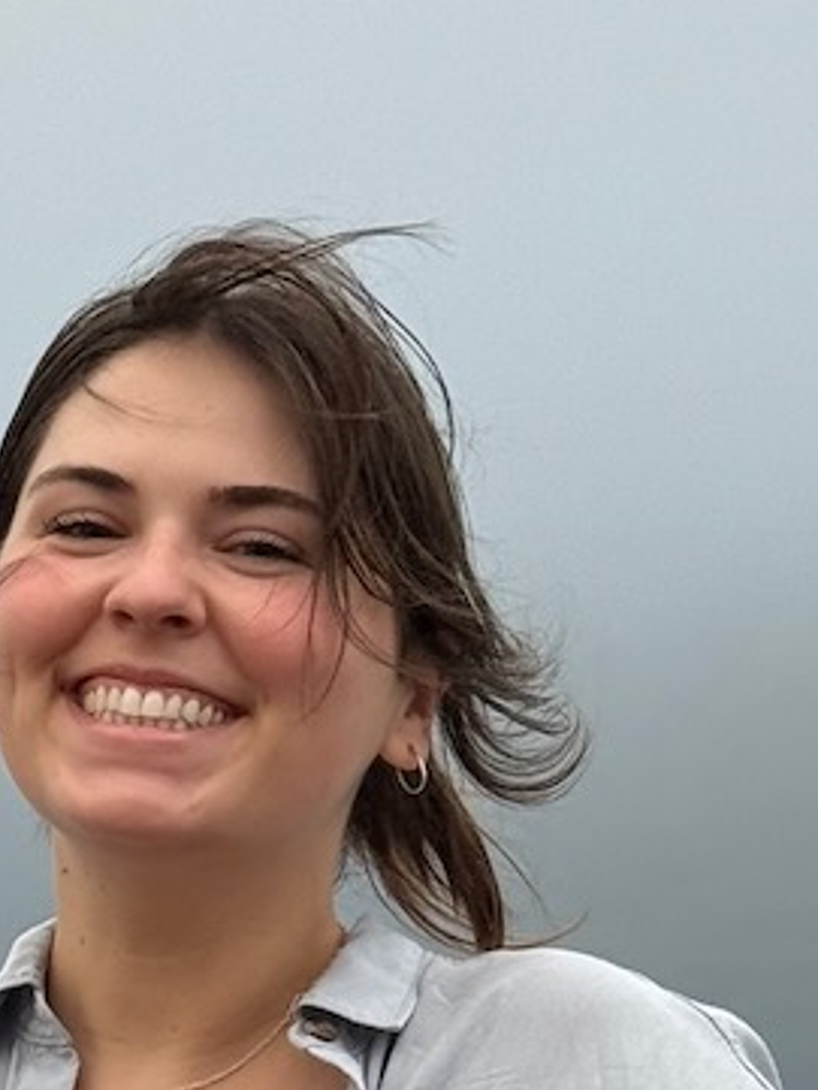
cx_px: 567
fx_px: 5353
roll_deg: -1.1
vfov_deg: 11.6
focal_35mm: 170
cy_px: 897
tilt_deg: +1.7
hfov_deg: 8.7
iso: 64
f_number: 1.78
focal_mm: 6.76
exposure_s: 1/587
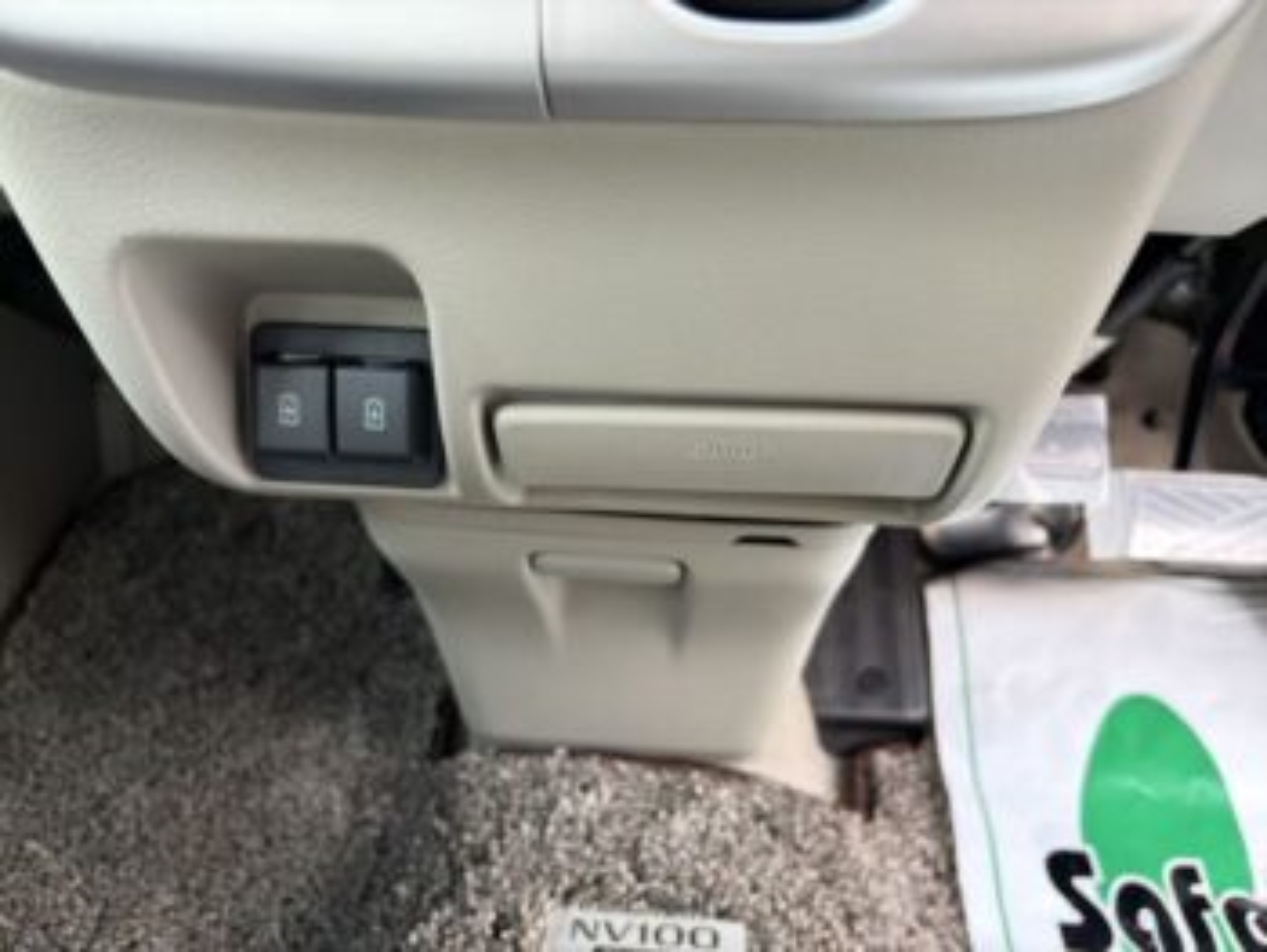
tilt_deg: -32.4
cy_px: 476
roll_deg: -0.7
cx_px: 634
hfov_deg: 67.3
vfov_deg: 53.1
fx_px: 952
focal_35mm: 26
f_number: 1.6
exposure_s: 1/60
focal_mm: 5.96
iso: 250
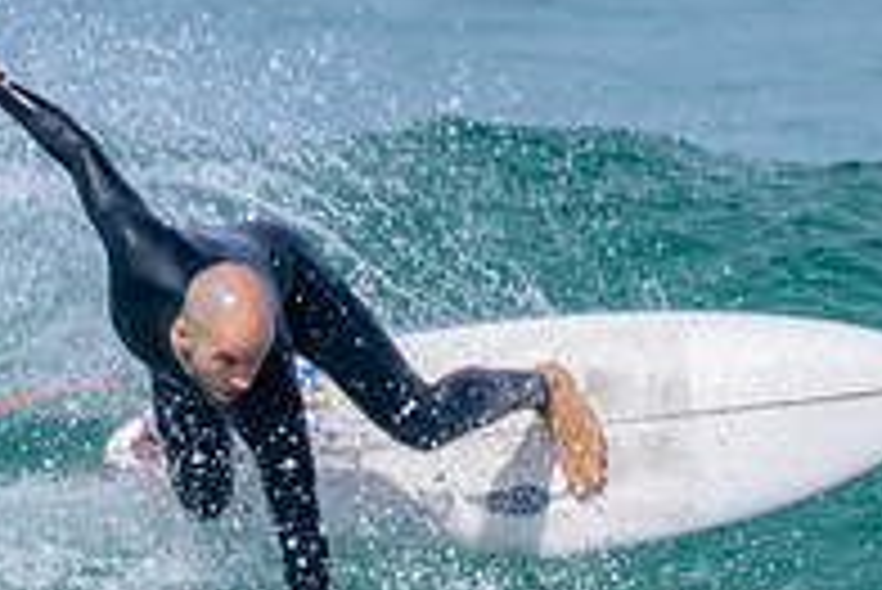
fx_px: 79387
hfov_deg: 0.6
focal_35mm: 3238
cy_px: 772
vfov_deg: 0.4
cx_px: 255
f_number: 11
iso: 450
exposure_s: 1/2000
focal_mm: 800
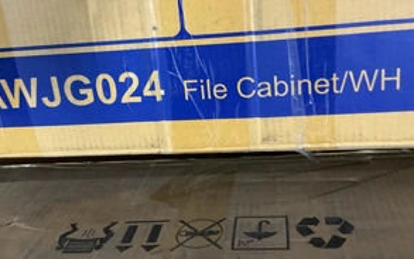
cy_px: 99
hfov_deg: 47.2
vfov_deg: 30.4
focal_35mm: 42
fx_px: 474
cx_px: 195
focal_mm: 3
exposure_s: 1/30
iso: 250
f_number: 1.8
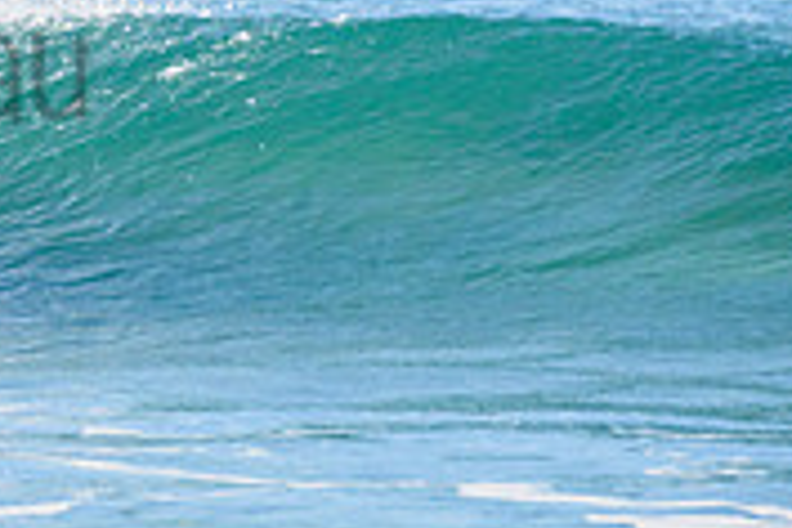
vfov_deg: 0.7
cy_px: -6
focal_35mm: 2013
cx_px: -552
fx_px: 44283
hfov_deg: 1.0
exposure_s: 1/4000
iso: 450
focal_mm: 500
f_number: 5.6
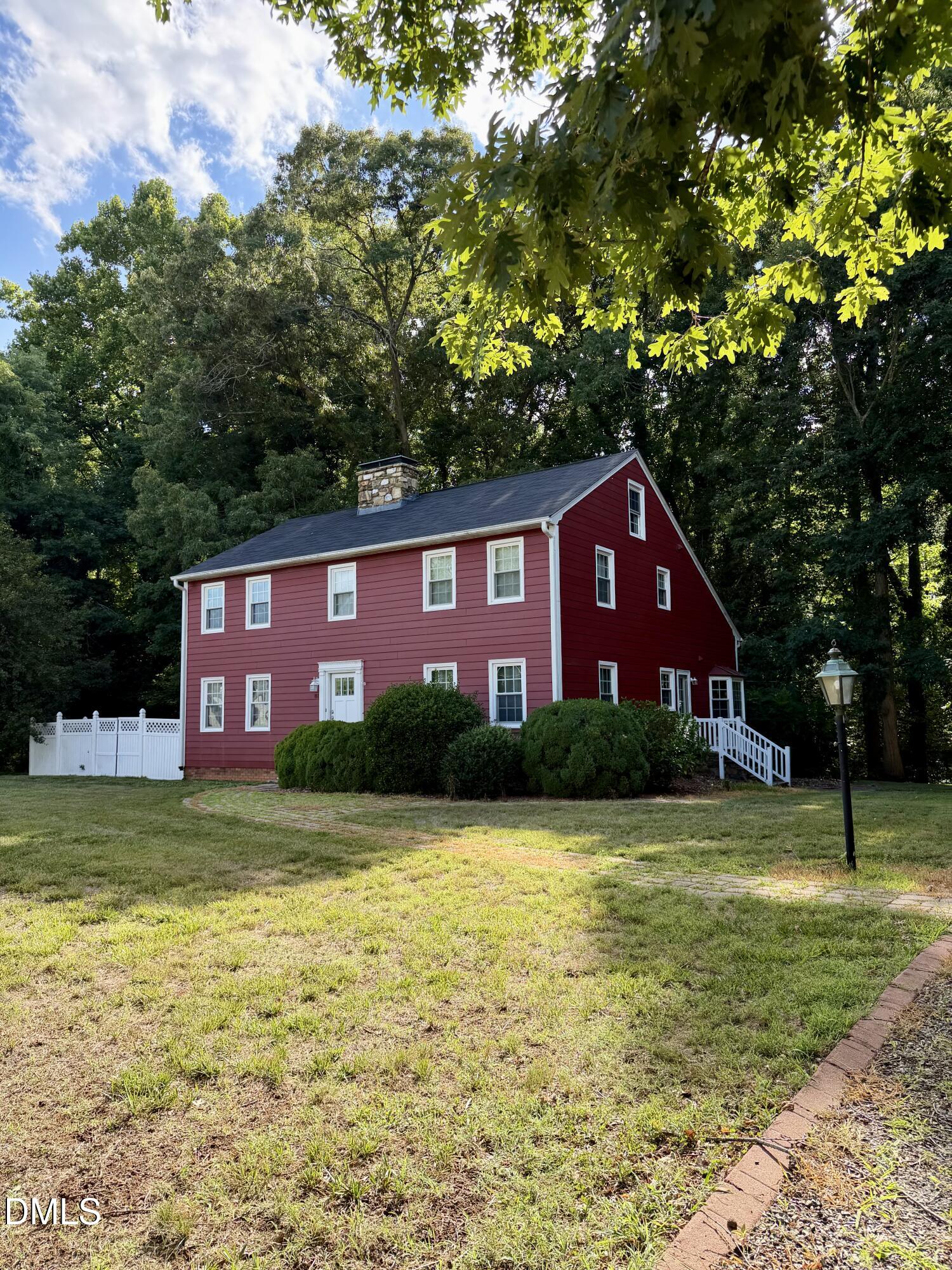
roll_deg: +1.7
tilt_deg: +4.3
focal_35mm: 24
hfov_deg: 56.8
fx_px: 880
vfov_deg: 71.6
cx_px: 476
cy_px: 635
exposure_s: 1/1060
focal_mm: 6.76
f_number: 1.78
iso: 80
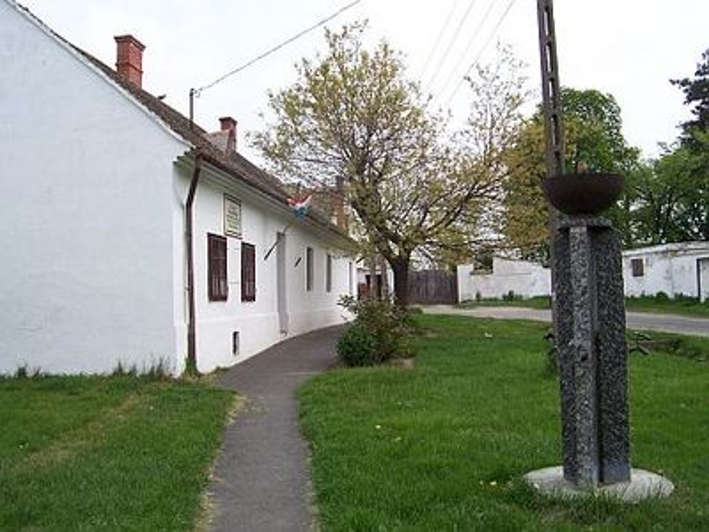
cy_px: 266
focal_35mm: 34
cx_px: 354
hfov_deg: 54.0
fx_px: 696
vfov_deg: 41.8
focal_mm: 5.6
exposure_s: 1/250
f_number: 5.6
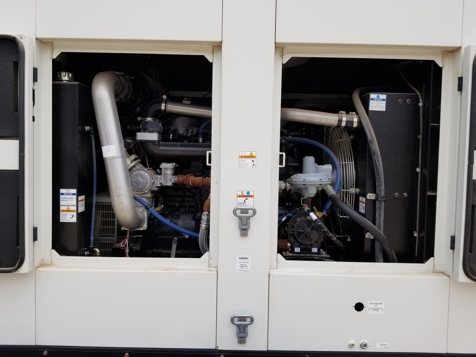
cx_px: 238
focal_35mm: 26
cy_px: 178
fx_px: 358
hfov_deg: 67.3
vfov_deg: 53.1
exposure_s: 1/1736
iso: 50
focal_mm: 4.25
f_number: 1.7
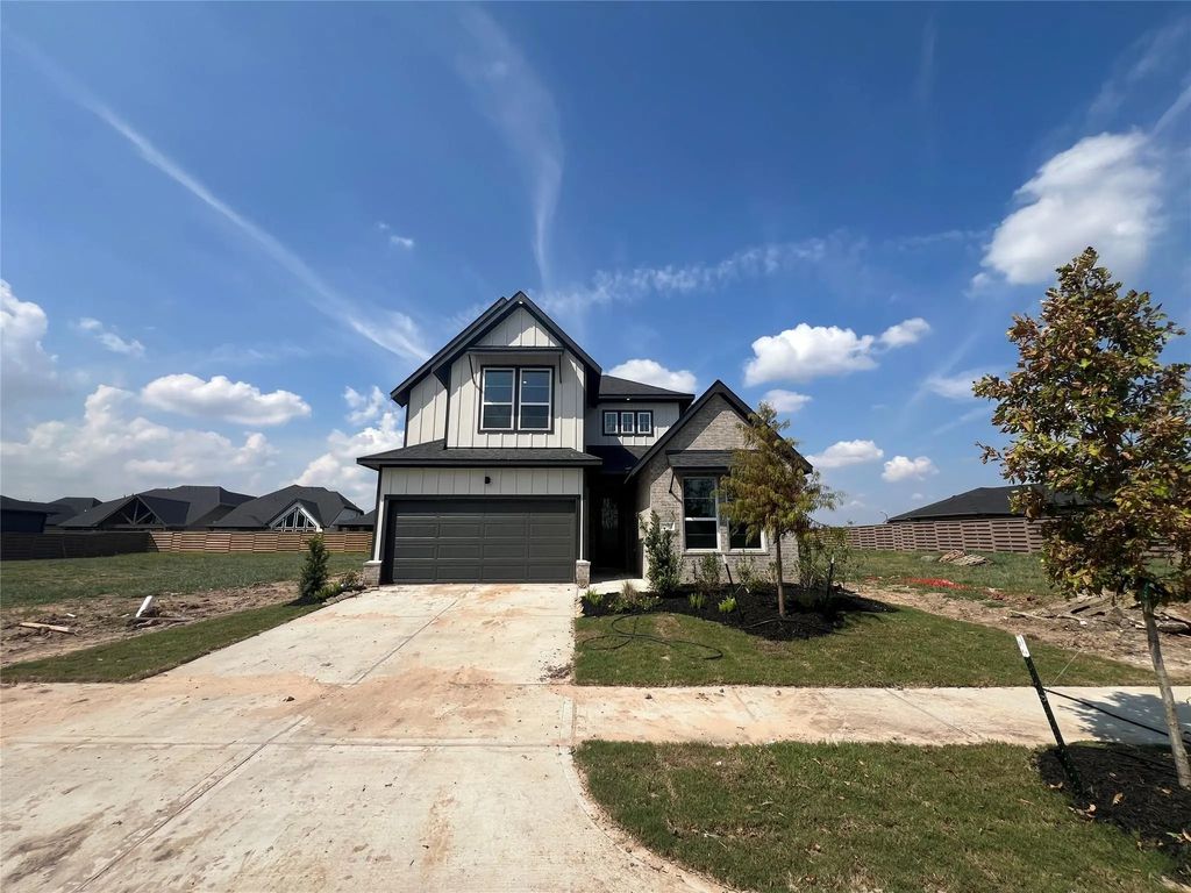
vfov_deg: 89.9
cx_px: 596
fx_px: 447
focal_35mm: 13
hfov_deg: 106.2
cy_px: 446
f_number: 1.8
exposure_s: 1/2538
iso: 32
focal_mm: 1.57
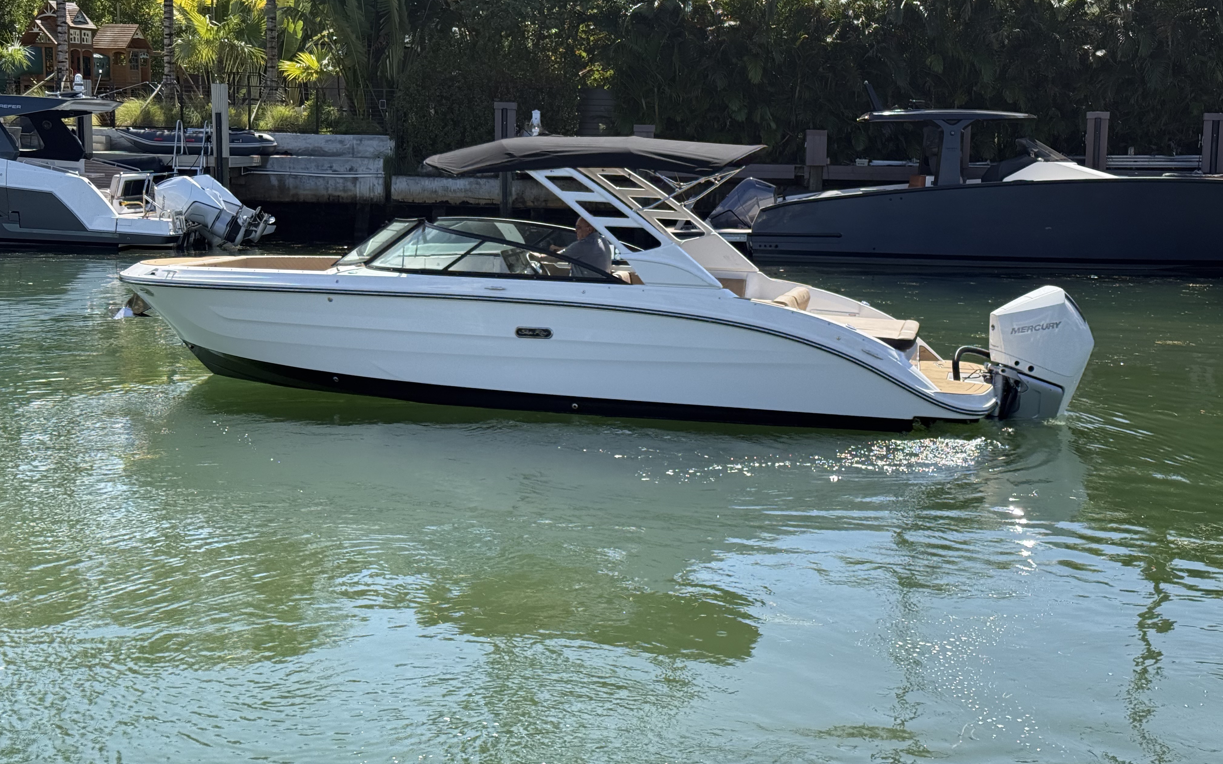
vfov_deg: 25.3
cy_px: 315
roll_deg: -1.1
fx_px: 1700
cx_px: 612
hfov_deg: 39.6
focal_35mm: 51
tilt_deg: -5.5
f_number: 1.78
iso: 80
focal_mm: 6.76
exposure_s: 1/3226
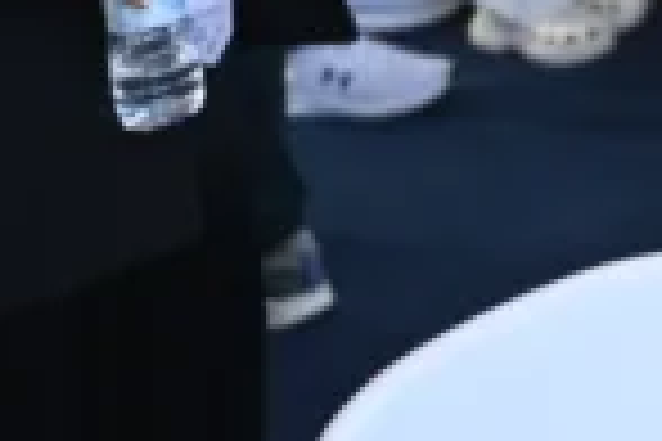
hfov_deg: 10.6
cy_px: -830
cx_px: 1558
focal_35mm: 167
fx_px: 3071
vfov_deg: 7.4
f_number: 3.2
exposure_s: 1/500
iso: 800
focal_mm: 24
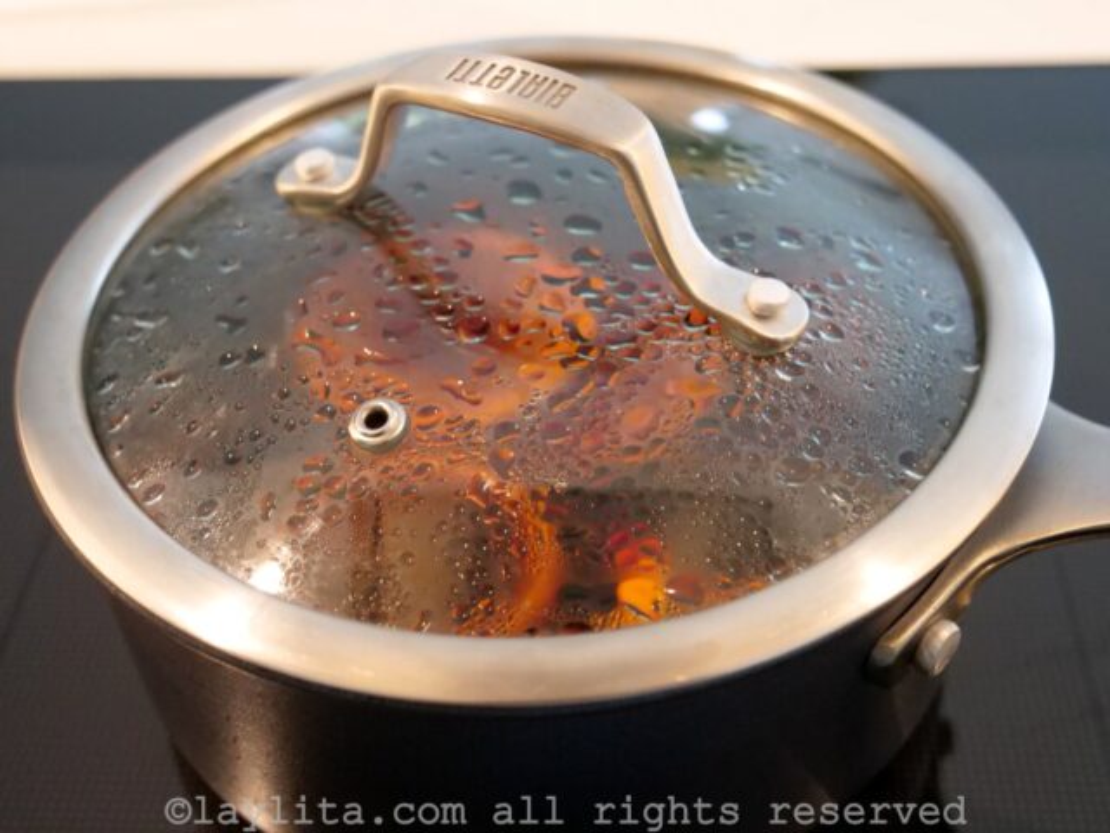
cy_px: 416
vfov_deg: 31.5
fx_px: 1475
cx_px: 555
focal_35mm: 46
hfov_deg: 41.2
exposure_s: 1/40
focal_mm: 23
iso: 3200
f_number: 3.4
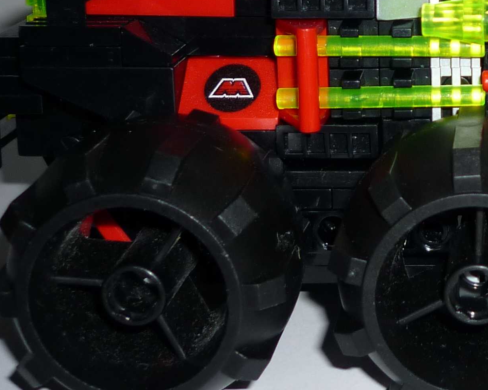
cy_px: -15
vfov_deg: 17.4
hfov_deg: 21.0
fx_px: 1242
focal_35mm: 86
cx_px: 548
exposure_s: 1/60
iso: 100
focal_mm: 5.5
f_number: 2.8
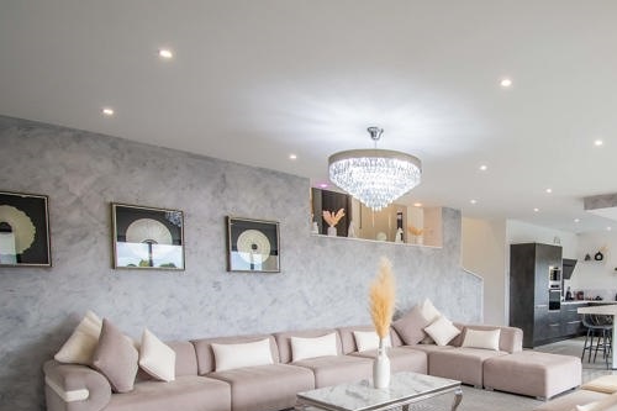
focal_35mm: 24
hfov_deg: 70.5
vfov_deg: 50.4
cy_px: 319
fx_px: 411
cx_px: 434
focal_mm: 10
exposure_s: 1/100
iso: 500
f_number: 6.3
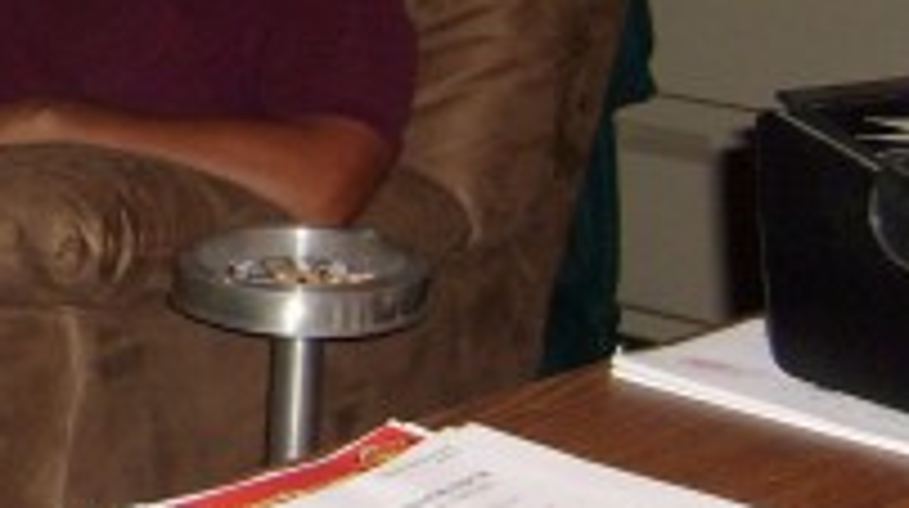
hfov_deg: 16.7
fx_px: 2913
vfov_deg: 9.9
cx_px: -274
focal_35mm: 121
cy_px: -4
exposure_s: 1/45
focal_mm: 5.8
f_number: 2.8
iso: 100
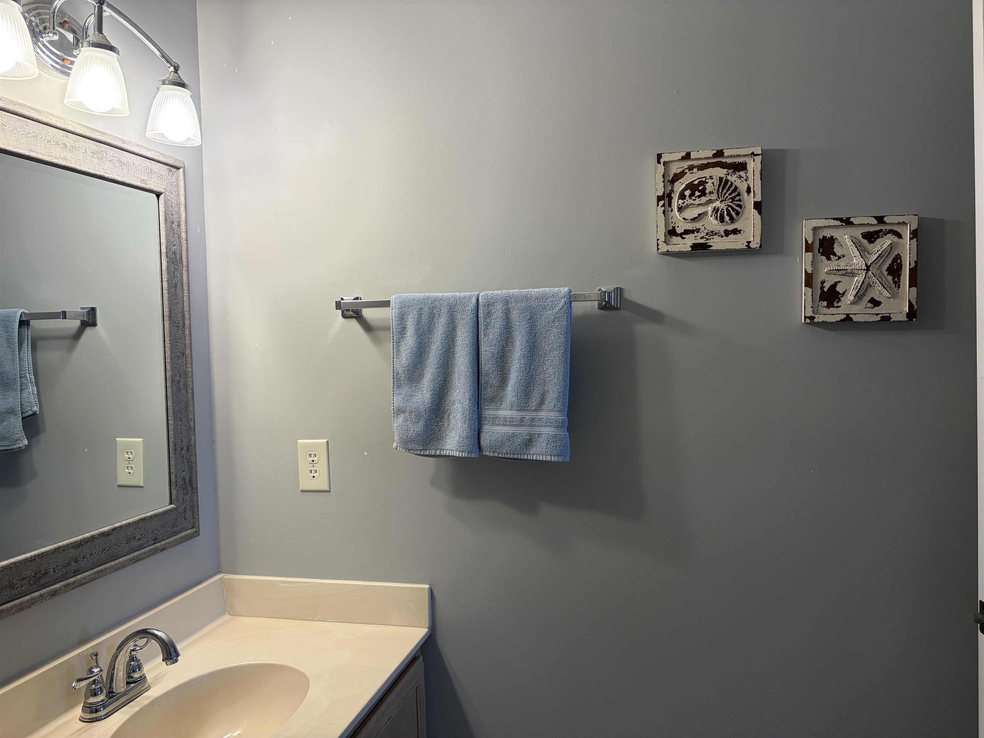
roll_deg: +1.9
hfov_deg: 67.3
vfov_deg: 53.1
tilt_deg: -1.7
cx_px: 492
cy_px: 369
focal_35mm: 26
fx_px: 739
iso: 80
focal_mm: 5.96
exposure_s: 1/60
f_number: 1.6
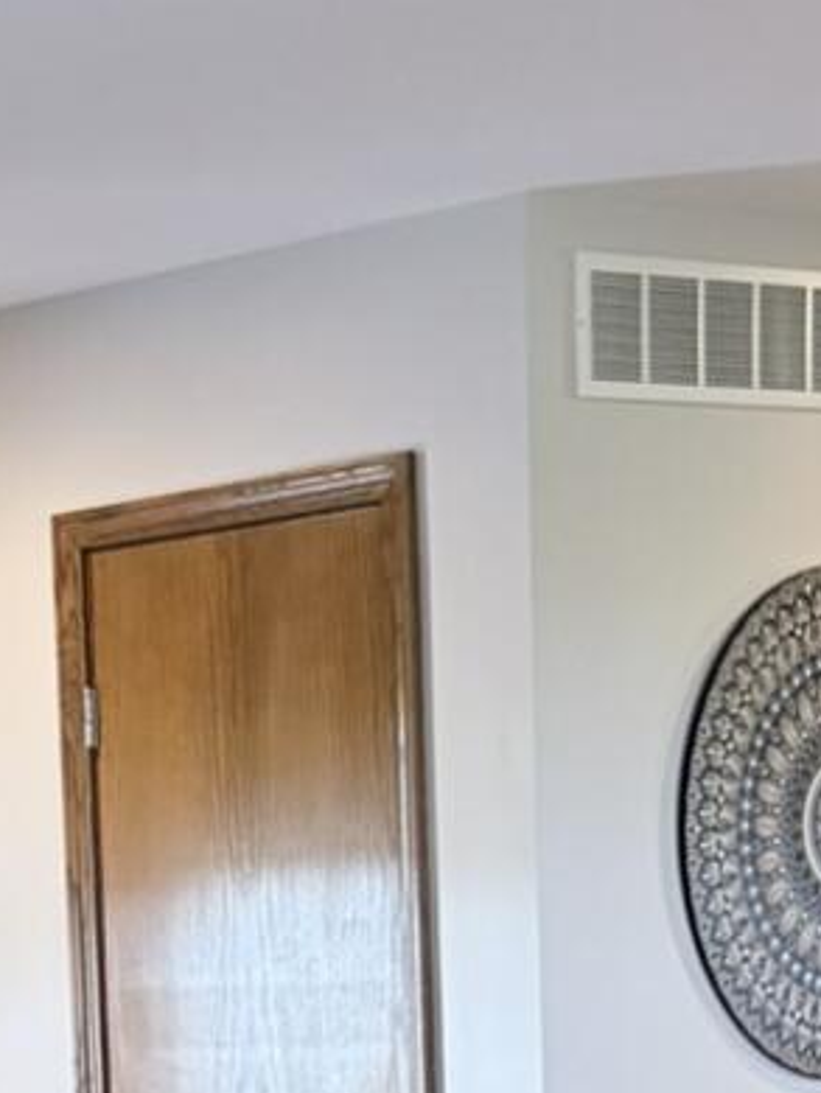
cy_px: 1429
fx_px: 3885
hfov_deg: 11.7
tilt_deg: -6.7
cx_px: -244
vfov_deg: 15.2
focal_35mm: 123
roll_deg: +2.4
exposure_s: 1/60
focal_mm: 6.76
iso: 250
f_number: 1.78
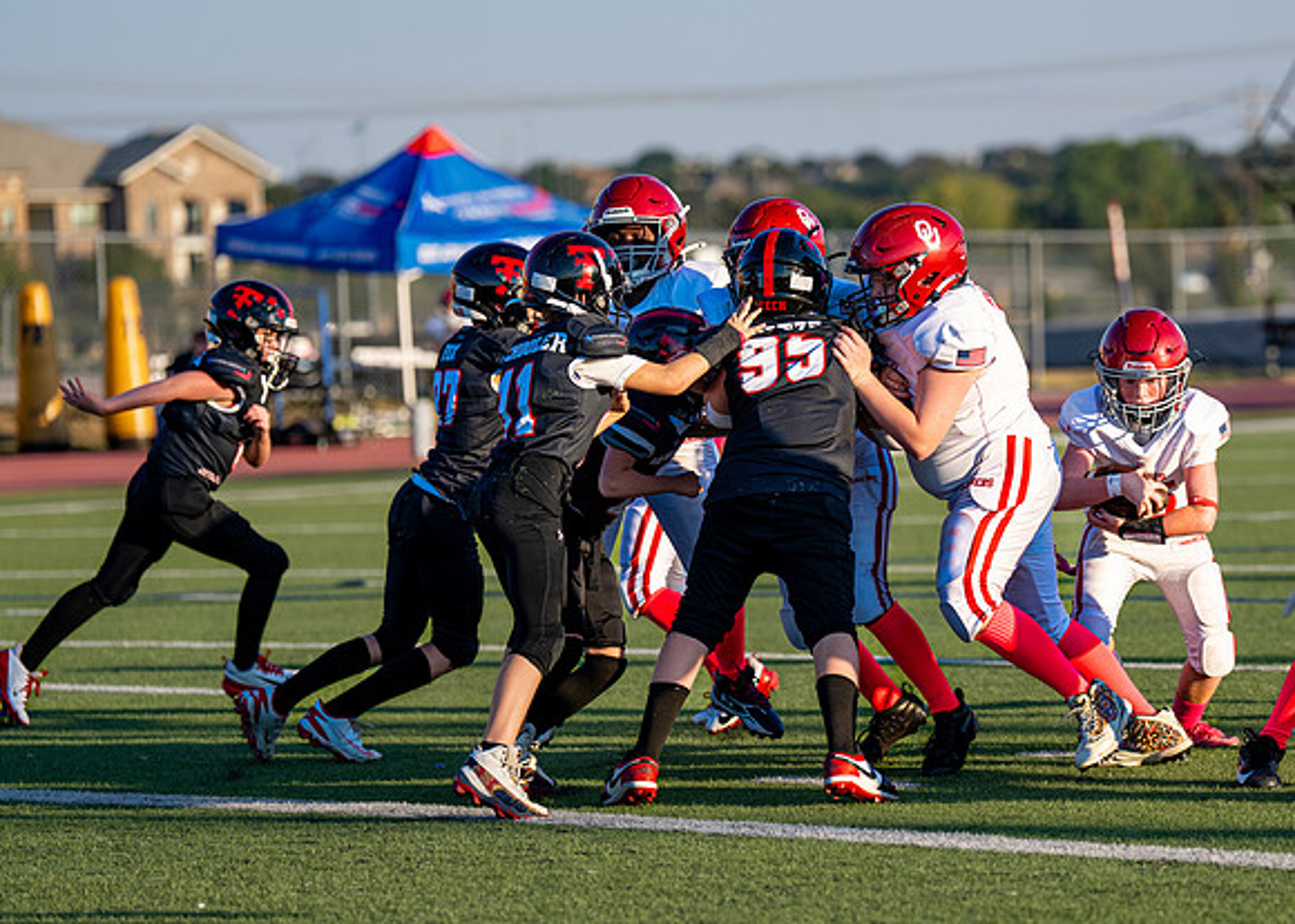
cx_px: 867
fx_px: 6986
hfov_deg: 10.6
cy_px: 516
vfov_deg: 7.6
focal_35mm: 190
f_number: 2.8
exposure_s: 1/1000
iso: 100
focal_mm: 143
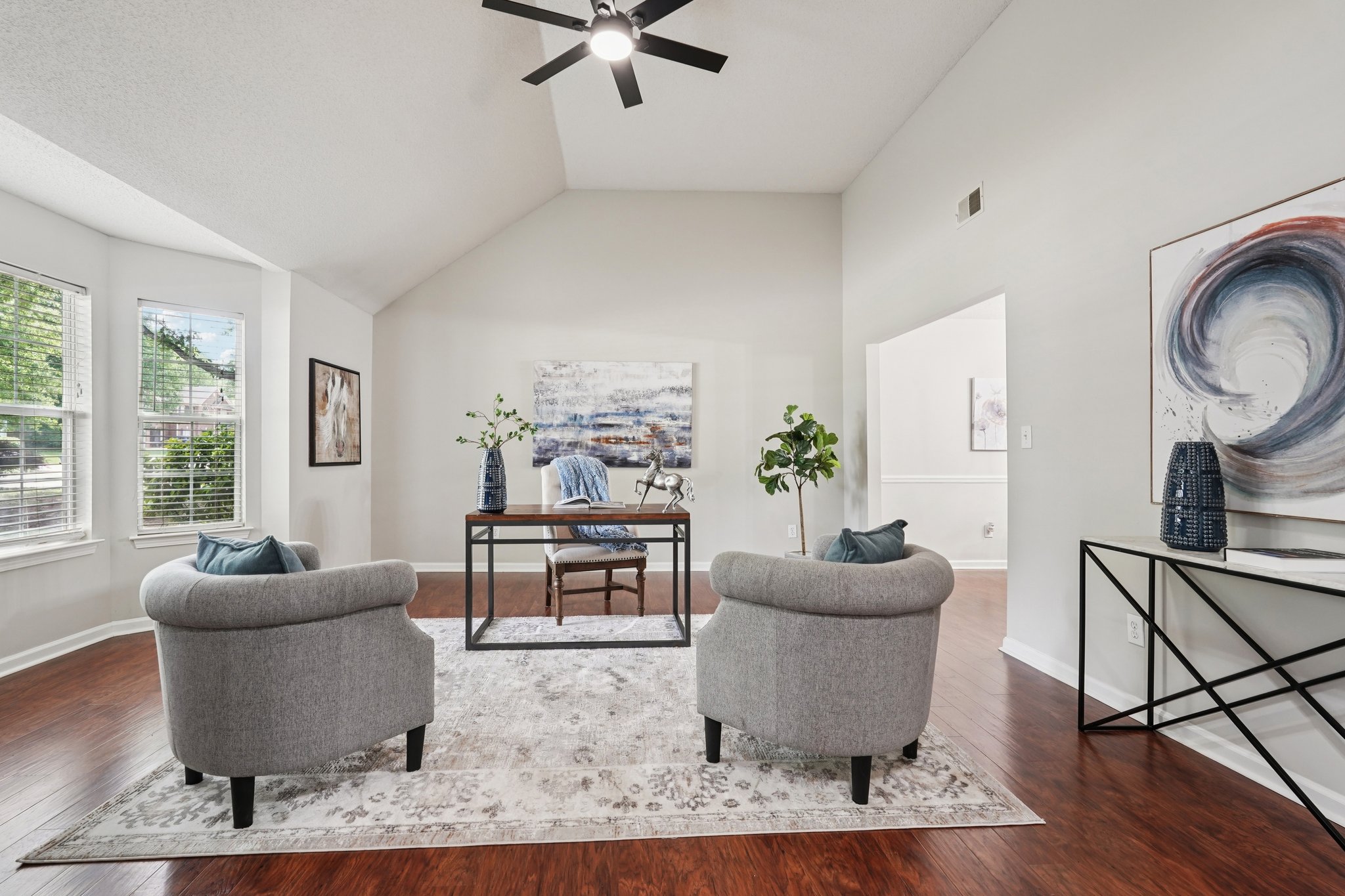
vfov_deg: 73.7
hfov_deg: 96.7
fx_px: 598
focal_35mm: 16
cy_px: 448
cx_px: 672
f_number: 8
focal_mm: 16
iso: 800
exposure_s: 1/8
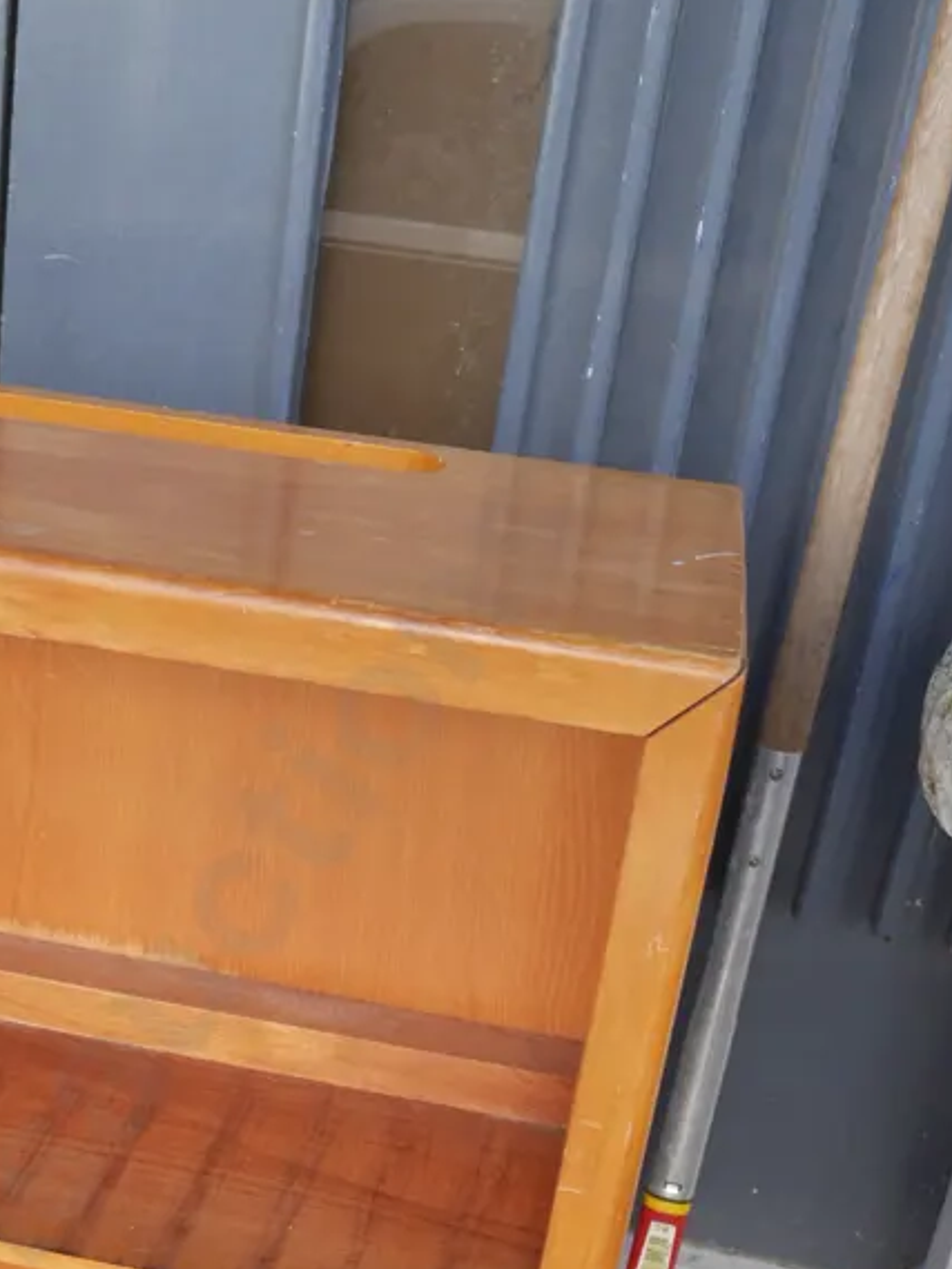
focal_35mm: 54
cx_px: 187
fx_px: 1979
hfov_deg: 26.5
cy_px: 979
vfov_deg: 34.6
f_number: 5
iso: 200
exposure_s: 1/160
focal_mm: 15
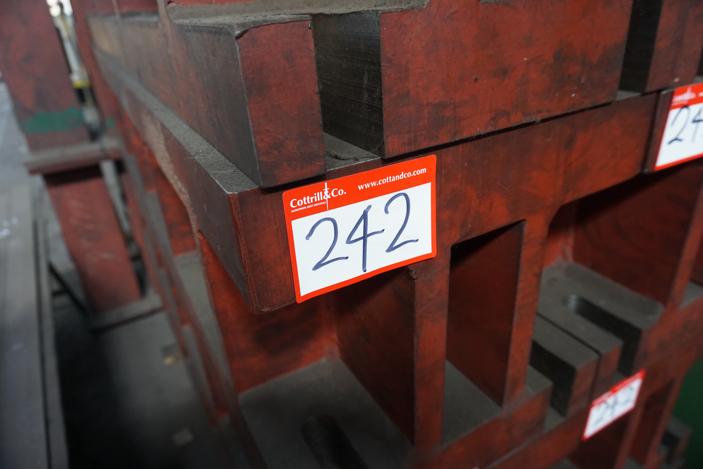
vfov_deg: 53.1
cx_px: 352
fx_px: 469
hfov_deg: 73.7
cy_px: 234
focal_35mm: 24
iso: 1000
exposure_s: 1/60
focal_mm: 16
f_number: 4
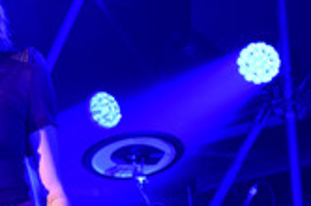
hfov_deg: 8.3
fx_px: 2112
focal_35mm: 245
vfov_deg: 5.6
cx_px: -100
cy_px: 193
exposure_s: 1/80
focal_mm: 60
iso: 1250
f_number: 5
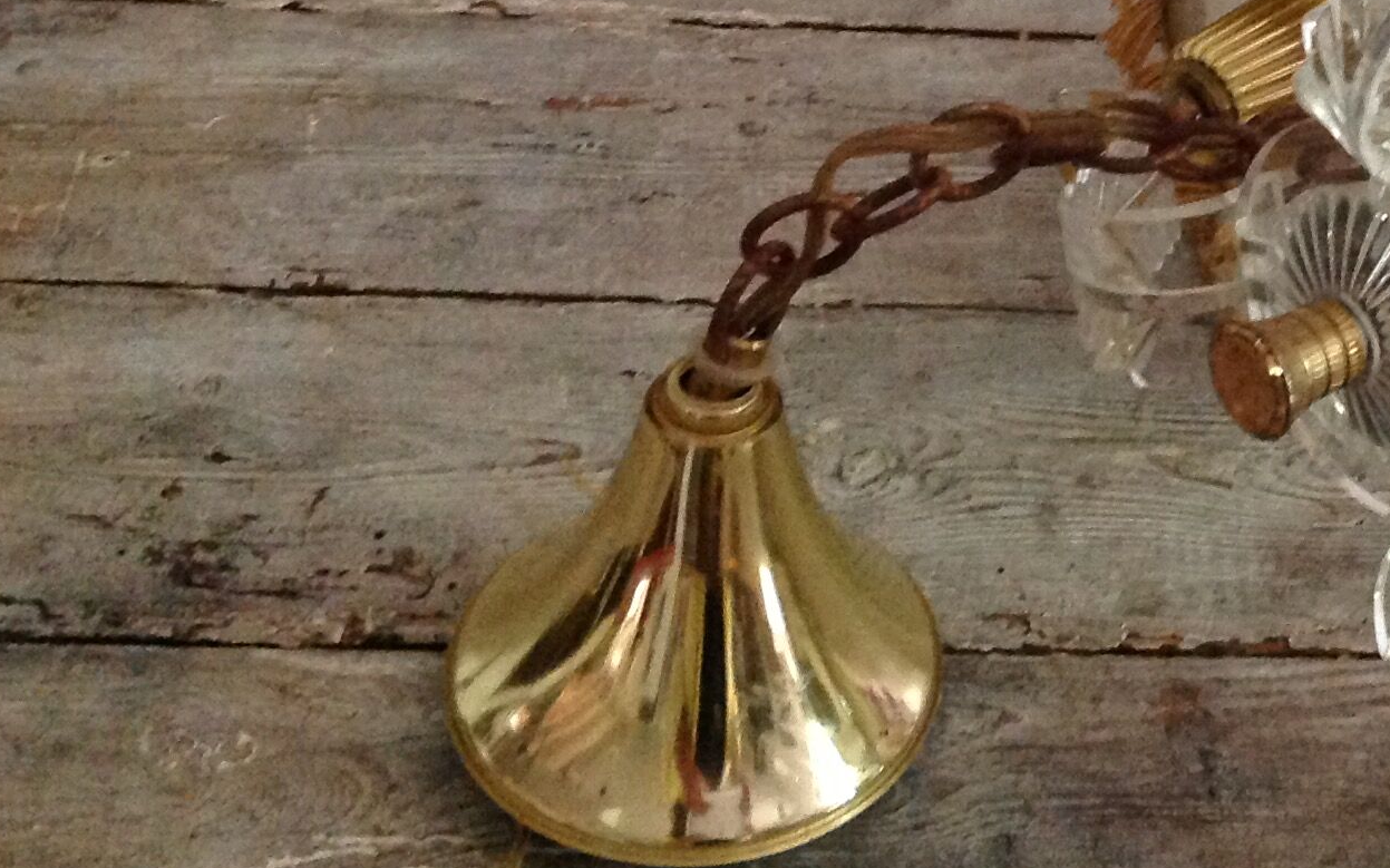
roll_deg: -7.9
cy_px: 126
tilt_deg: -44.6
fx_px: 2917
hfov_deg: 25.5
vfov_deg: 16.8
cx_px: 1380
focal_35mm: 77
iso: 400
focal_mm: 4.28
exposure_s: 1/15
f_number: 2.4
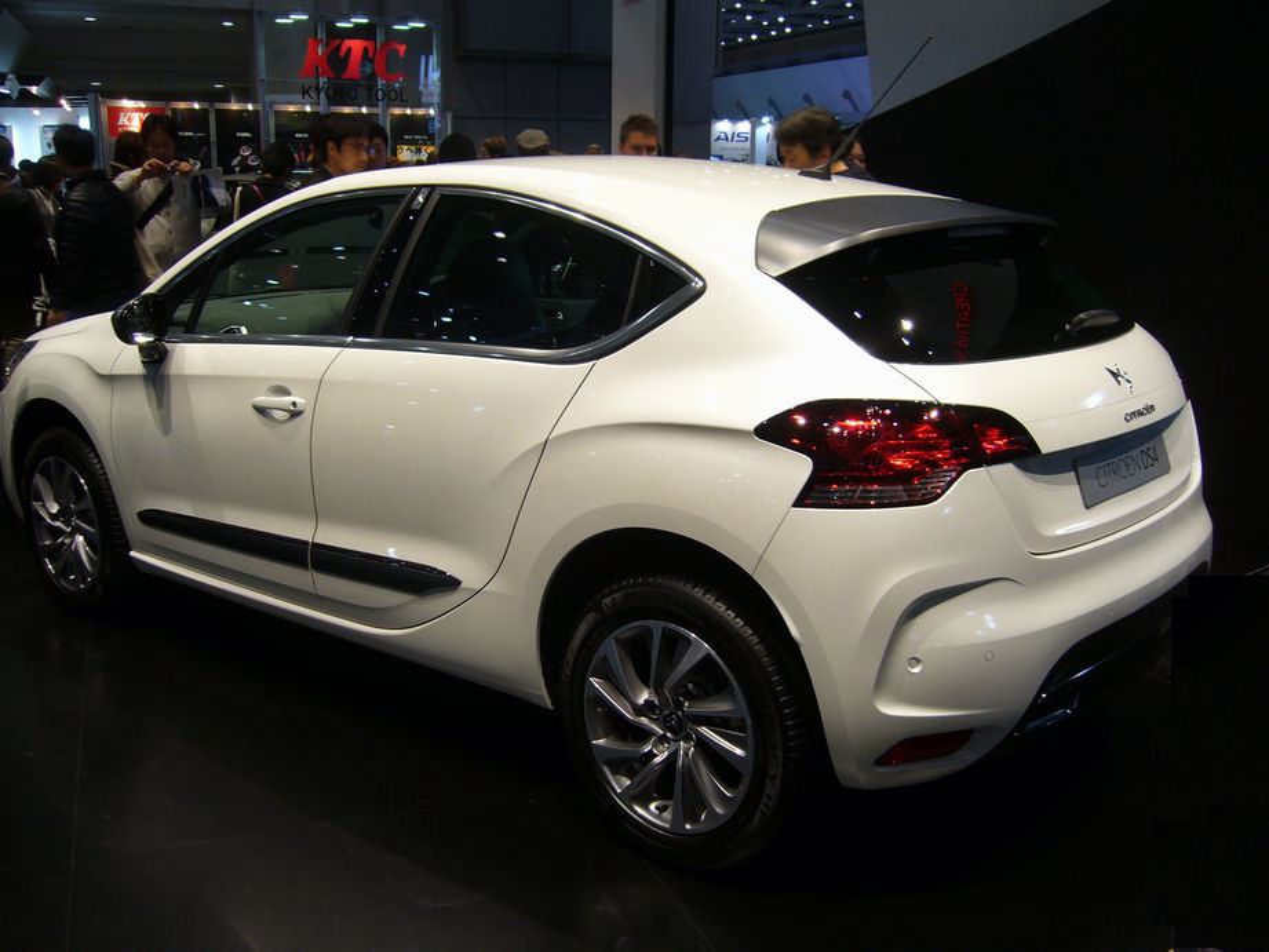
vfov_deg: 40.7
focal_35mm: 35
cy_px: 476
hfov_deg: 52.6
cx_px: 634
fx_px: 1283
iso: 80
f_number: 2.8
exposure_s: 1/30
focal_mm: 5.8
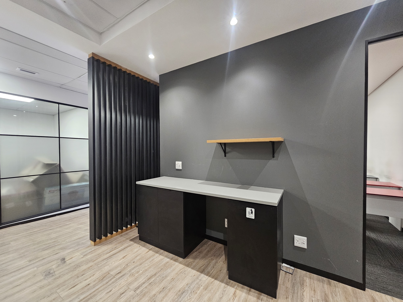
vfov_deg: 89.9
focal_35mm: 13
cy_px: 151
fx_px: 151
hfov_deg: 106.2
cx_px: 202
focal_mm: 2.2
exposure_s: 1/33.3
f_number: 2.2
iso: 500
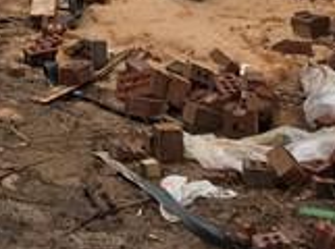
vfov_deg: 7.2
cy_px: -481
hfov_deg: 10.1
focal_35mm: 185
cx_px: -283
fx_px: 1786
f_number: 2.2
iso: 25
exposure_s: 1/916
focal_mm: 4.15
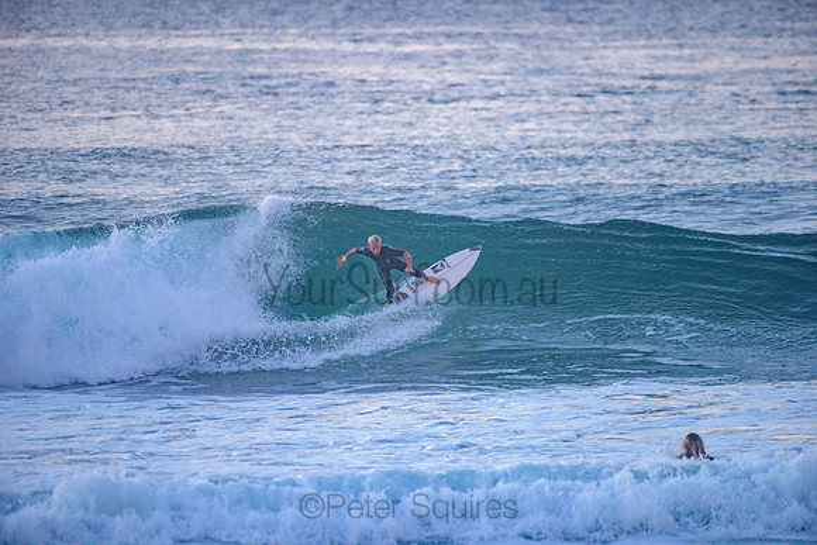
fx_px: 11349
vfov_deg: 2.8
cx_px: 408
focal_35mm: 500
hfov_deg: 4.1
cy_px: 272
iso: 3600
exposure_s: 1/500
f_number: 5.6
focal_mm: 500
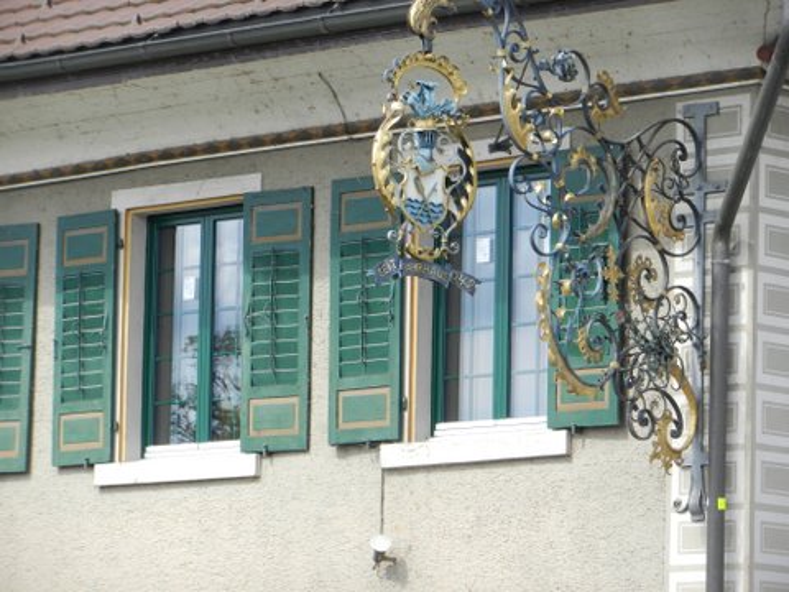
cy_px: 296
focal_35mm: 189
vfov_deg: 7.9
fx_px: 4308
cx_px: 394
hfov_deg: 10.5
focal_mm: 34
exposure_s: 1/320
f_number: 5.3
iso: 160
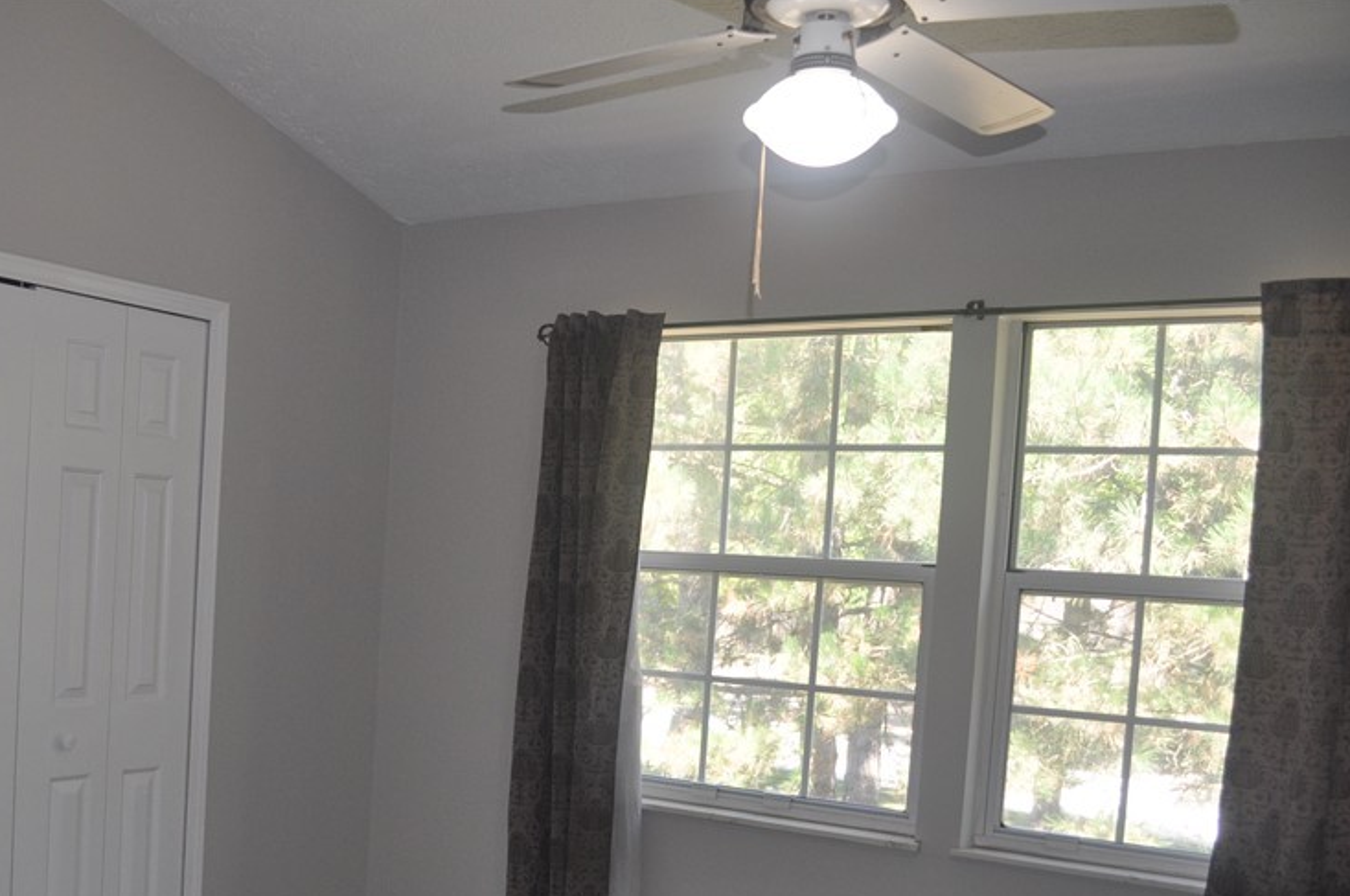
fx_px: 1498
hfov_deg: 47.0
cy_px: 659
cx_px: 364
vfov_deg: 32.7
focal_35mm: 40
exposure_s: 1/125
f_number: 3.5
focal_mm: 18
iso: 450
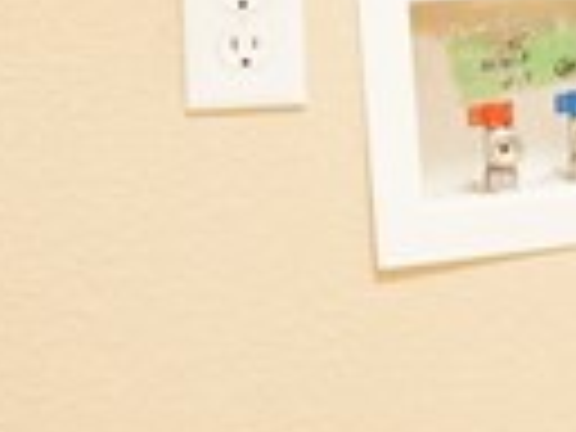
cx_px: 1116
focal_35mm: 122
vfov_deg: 11.8
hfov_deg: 13.9
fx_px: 2030
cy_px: -117
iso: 100
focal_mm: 10
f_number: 10
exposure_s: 10
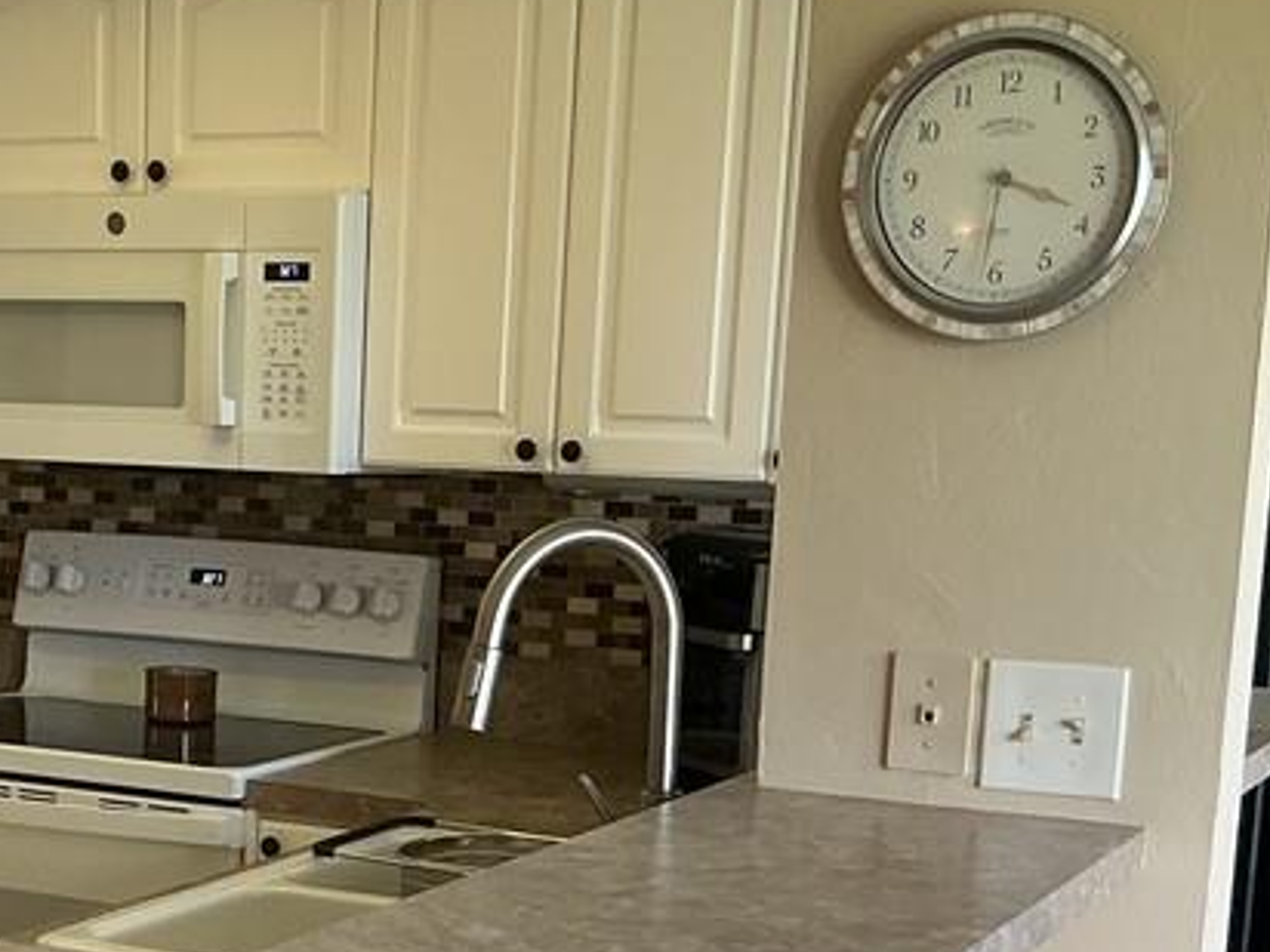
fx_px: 2642
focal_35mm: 72
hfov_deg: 26.3
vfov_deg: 20.1
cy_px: 844
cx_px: 173
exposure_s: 1/60
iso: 64
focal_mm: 3
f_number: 1.8
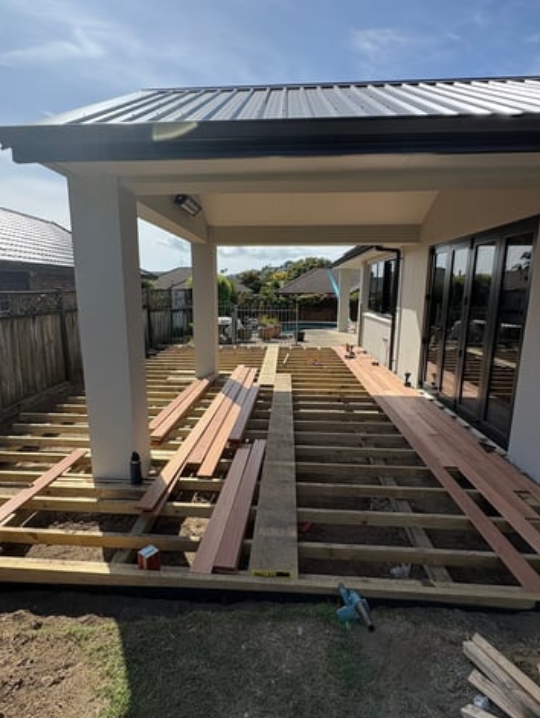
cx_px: 256
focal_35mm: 19
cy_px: 365
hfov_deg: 68.7
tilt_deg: -9.5
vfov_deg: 84.6
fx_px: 395
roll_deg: +0.4
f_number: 2.2
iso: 64
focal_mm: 2.22
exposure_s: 1/1927
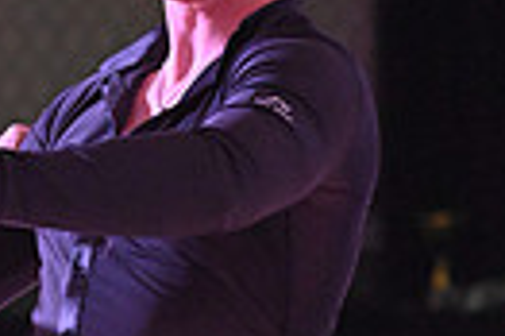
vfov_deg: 2.3
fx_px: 8406
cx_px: 13
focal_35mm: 600
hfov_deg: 3.4
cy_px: 676
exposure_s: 1/400
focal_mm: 135
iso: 5000
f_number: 5.6
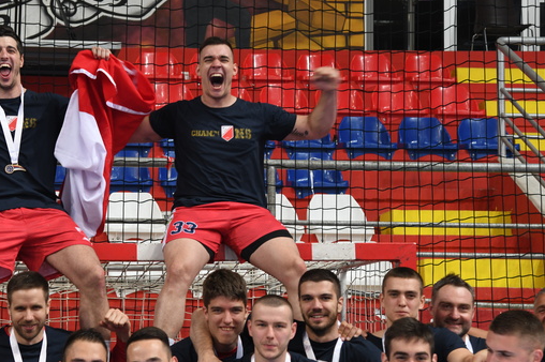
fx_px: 1573
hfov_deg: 19.6
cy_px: 193
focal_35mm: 104
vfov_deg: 13.1
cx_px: 161
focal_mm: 66
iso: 1250
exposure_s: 1/100
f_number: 5
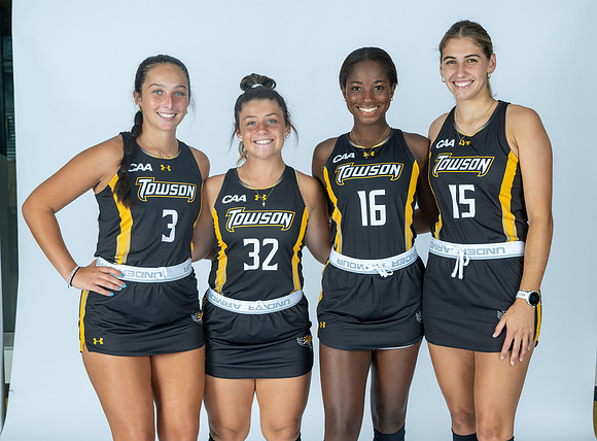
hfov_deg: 31.9
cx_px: 322
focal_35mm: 61
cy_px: 241
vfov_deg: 23.9
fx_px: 1042
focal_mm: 50
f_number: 9
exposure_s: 1/160
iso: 160
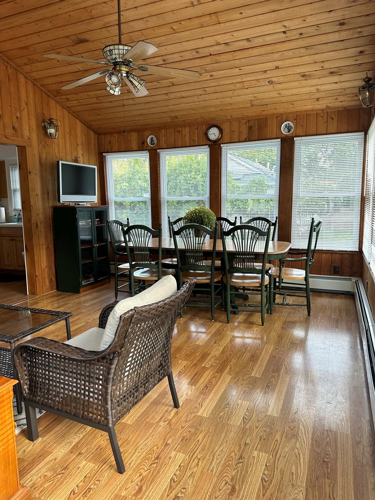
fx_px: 347
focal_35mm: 24
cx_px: 188
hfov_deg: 56.8
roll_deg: +1.6
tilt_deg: -7.5
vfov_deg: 71.6
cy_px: 250
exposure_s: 1/121
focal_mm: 6.86
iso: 125
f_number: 1.78
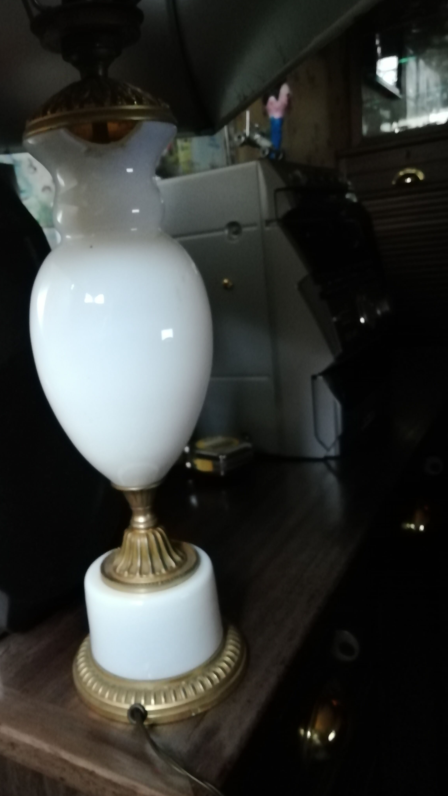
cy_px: 402
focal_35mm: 29
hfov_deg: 39.7
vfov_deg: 66.1
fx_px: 612
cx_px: 147
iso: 1000
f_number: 2.2
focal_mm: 3.46
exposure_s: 1/14.3
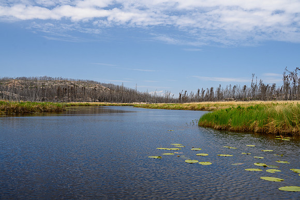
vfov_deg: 33.4
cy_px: 100
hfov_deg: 48.4
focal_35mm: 40
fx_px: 333
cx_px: 150
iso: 100
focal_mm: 40
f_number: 6.3
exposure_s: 1/200
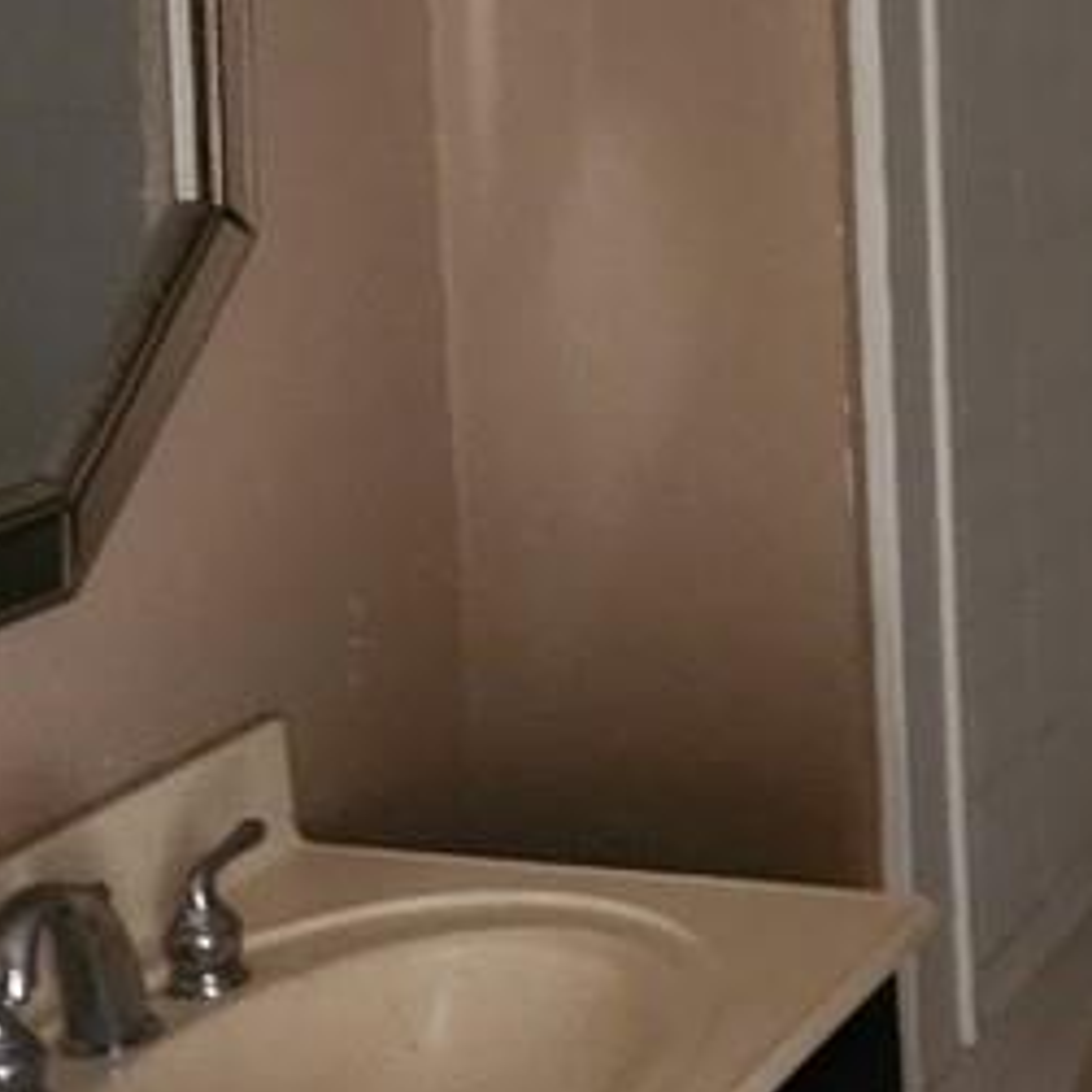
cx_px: 1149
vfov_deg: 20.5
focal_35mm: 83
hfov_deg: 20.1
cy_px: 135
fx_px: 2962
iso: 1250
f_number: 1.8
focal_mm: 5.4
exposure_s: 1/12
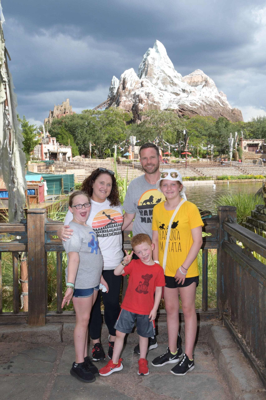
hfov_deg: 28.1
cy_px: 200
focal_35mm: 48
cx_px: 133
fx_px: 532
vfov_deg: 41.1
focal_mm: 32
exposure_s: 1/250
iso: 400
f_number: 11
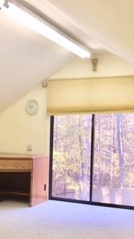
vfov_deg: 37.0
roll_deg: -3.3
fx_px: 354
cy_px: 151
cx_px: 30
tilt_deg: -4.3
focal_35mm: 56
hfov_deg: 21.2
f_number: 2.2
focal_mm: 4.15
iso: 32
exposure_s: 1/53
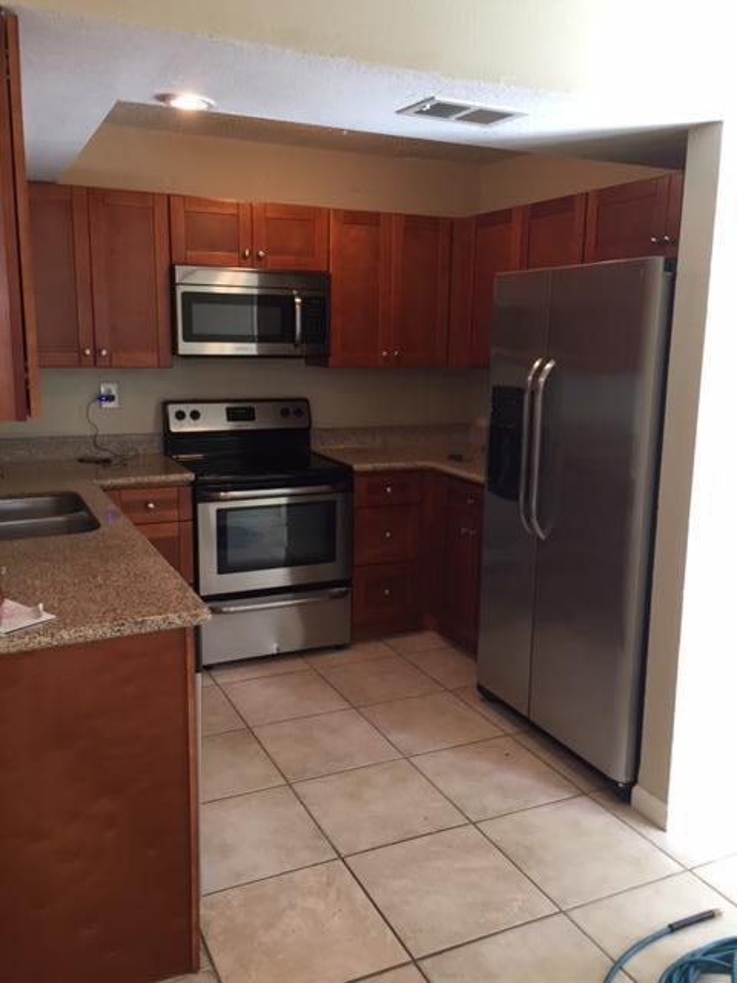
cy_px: 492
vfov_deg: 61.7
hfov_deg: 48.2
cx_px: 368
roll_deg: -1.1
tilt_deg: -10.7
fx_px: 823
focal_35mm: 29
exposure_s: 1/30
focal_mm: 4.15
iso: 80
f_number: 2.2
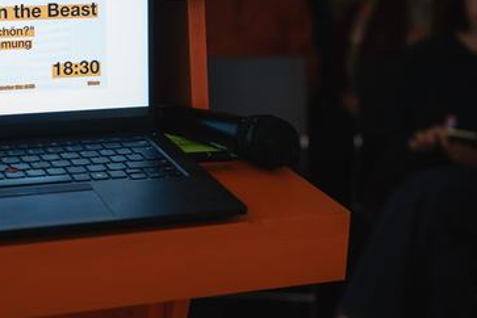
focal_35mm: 84
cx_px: 88
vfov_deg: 16.2
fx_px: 1113
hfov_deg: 23.8
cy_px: 97
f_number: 3.2
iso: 1600
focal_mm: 50
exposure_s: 1/100
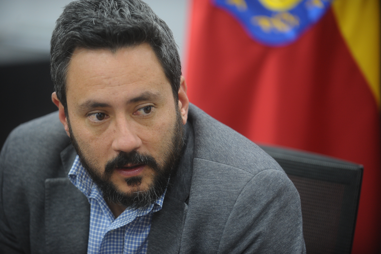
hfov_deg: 16.4
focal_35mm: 125
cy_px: 127
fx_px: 1322
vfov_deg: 11.0
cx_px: 190
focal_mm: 125
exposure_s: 1/125
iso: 1600
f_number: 2.8
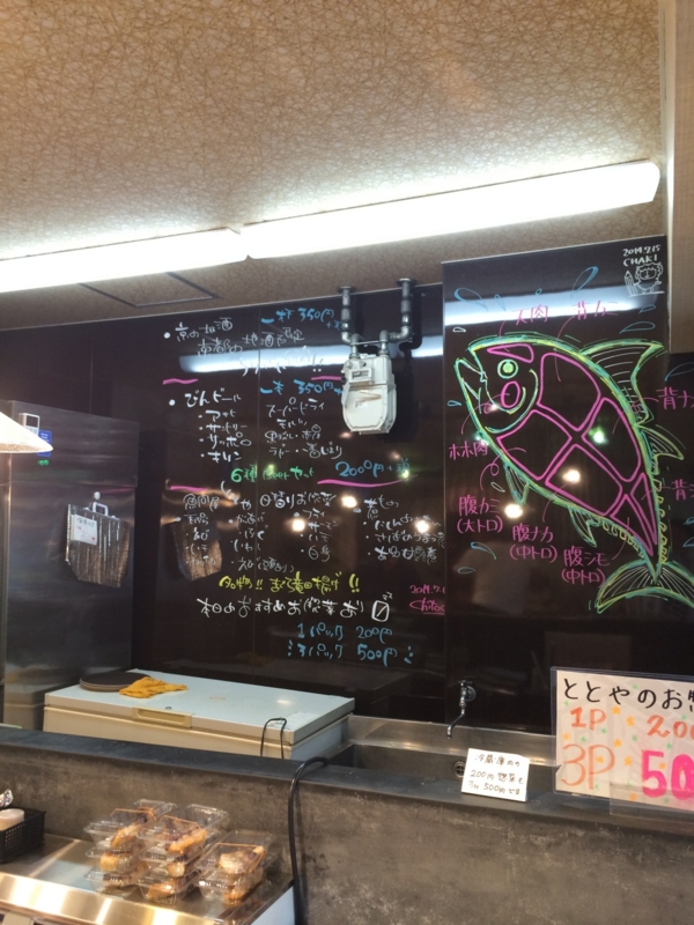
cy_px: 462
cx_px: 347
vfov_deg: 60.0
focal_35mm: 30
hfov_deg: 46.8
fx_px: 802
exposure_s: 1/30
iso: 100
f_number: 2.2
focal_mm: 4.12
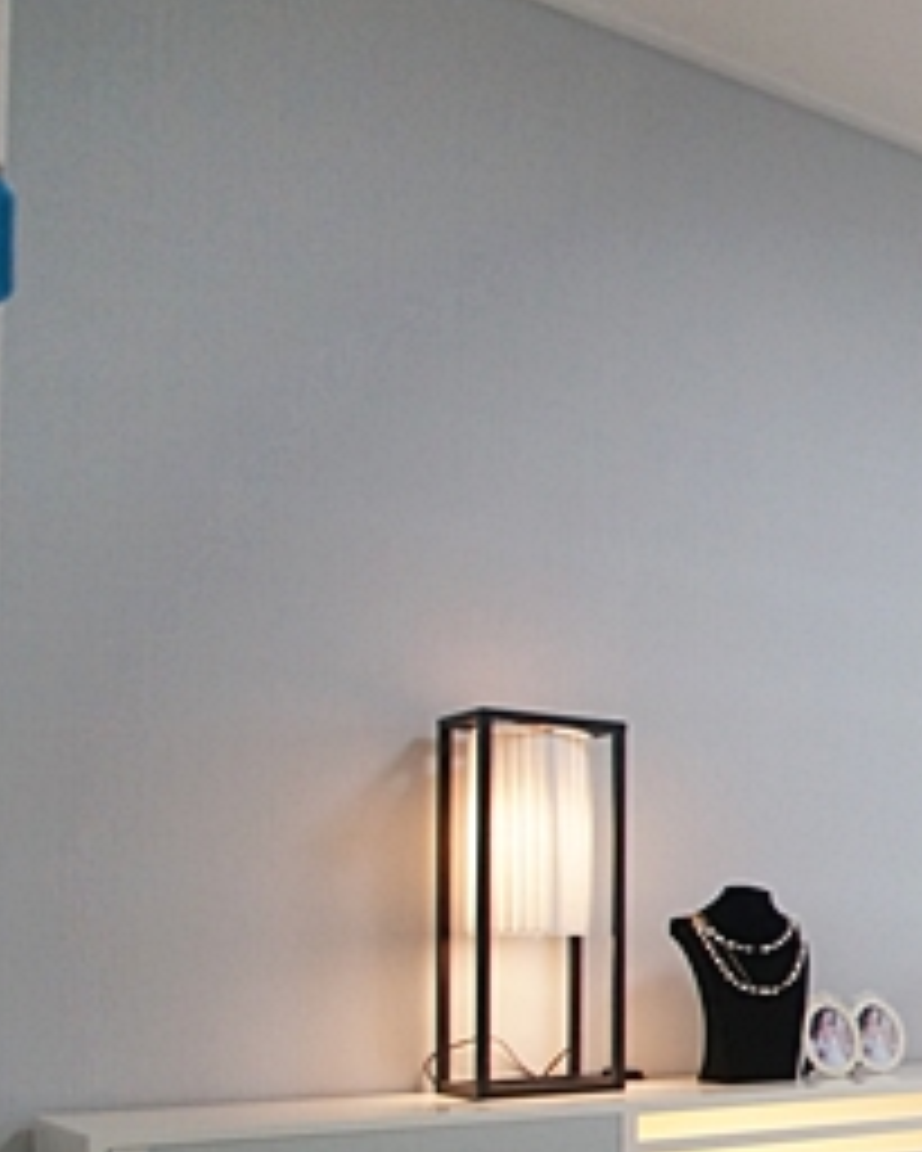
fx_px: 1500
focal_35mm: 44
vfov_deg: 40.4
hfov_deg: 21.4
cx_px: 1682
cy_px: 914
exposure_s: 1/160
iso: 800
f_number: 4
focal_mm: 10
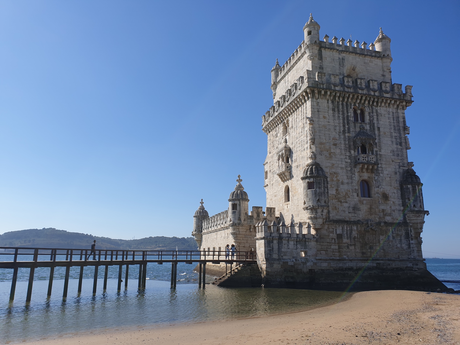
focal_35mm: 26
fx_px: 346
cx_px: 230
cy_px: 172
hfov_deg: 67.3
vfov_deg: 53.1
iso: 50
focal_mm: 4.3
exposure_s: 1/2347
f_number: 2.4
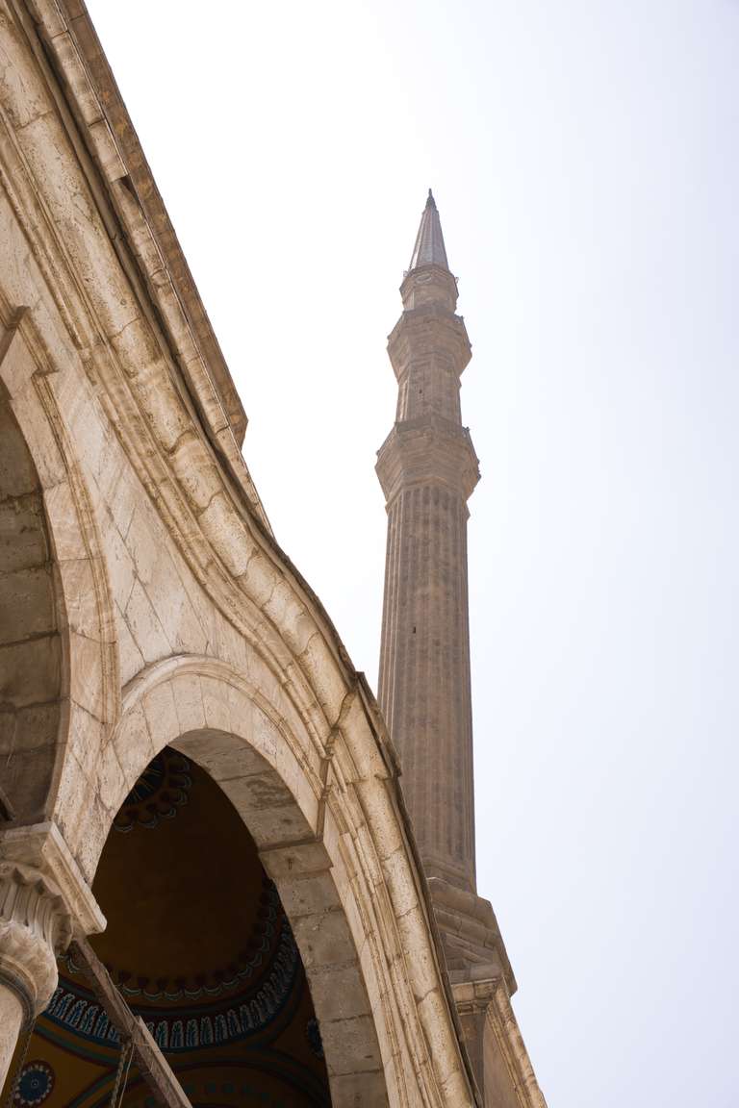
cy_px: 554
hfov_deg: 30.3
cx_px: 370
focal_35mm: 44
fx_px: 1362
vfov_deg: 44.3
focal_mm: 29.5
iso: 100
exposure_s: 1/200
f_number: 8
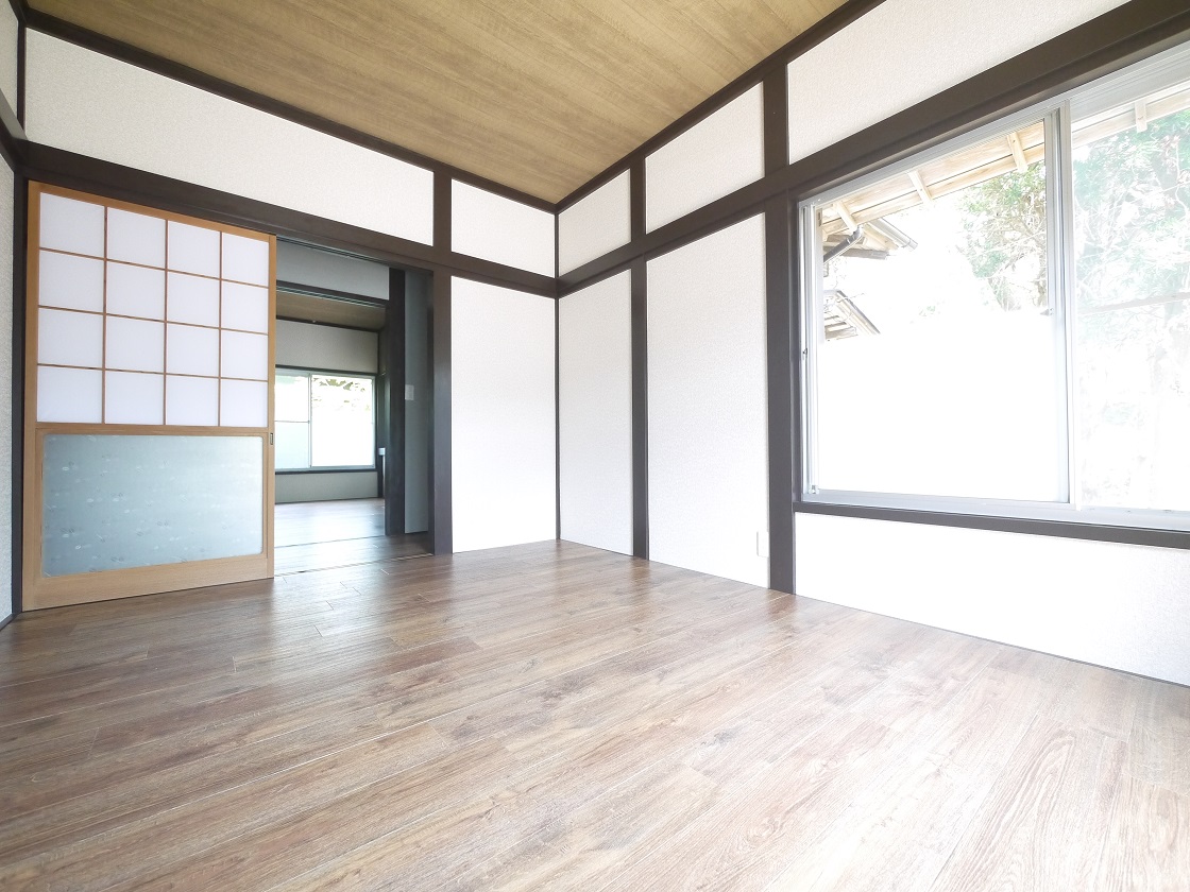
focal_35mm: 14
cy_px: 446
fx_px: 481
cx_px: 595
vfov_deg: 85.7
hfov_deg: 102.1
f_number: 4
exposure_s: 1/60
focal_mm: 7
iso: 800
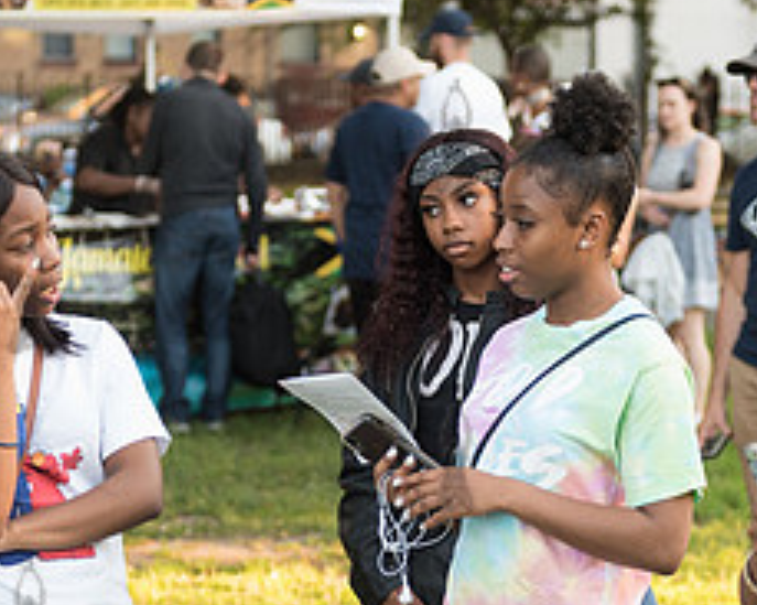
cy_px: 455
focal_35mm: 133
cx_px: 453
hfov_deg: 14.5
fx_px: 2978
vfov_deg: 11.6
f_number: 2.8
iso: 800
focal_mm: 56
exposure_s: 1/500
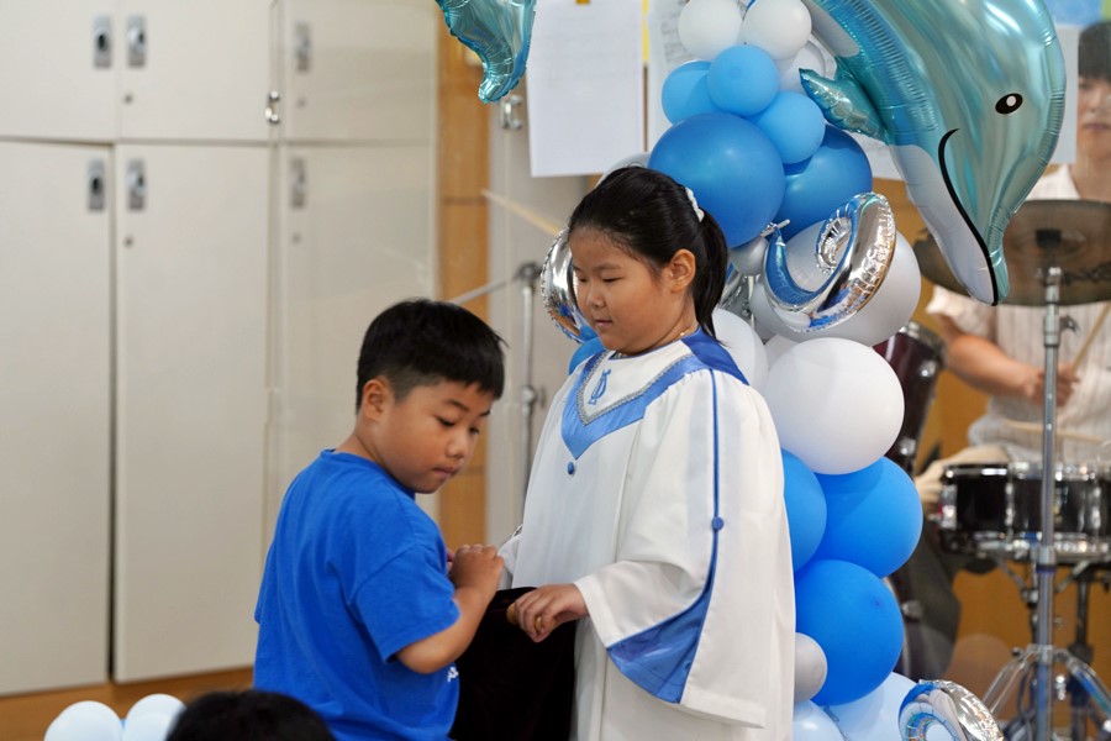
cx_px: 556
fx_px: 4876
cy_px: 370
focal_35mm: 158
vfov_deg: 8.7
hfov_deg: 13.0
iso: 1000
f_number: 4
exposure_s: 1/160
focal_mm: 158
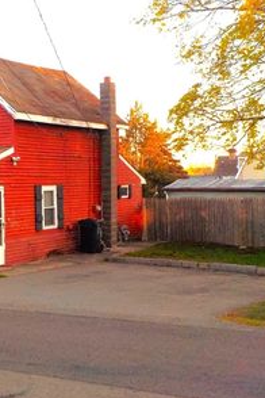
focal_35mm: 53
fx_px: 585
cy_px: 159
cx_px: 55
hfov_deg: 25.1
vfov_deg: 37.4
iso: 125
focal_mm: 4.1
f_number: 3.3
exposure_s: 1/250
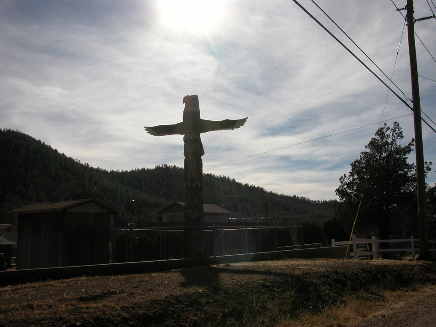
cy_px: 164
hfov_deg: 52.6
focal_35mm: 35
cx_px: 218
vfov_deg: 40.7
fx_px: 441
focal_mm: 8.9
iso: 100
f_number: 8
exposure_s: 1/847
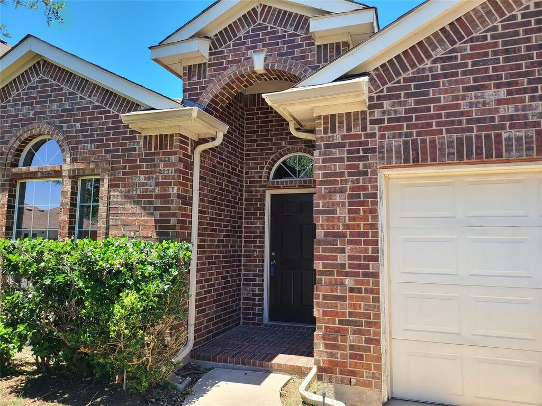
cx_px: 271
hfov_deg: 67.3
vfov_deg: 53.1
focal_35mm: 26
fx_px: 407
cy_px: 203
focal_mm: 5.4
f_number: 1.8
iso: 40
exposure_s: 1/547
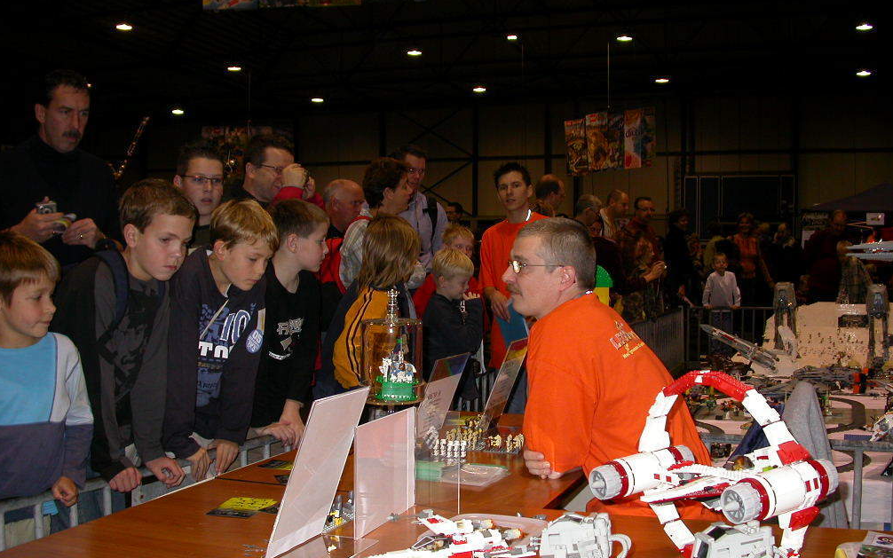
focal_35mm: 41
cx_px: 451
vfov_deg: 31.3
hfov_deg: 48.2
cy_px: 288
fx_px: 998
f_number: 2.6
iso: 100
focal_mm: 7.85
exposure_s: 1/60
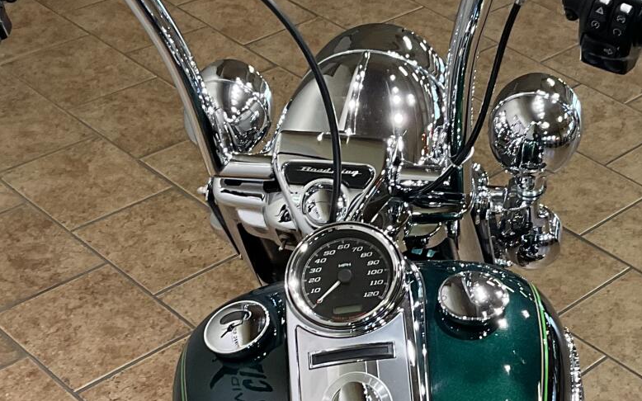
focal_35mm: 79
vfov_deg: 16.5
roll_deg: -5.5
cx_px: 362
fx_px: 1382
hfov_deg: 26.1
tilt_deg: -35.8
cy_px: 232
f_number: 1.8
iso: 80
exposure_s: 1/60
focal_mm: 3
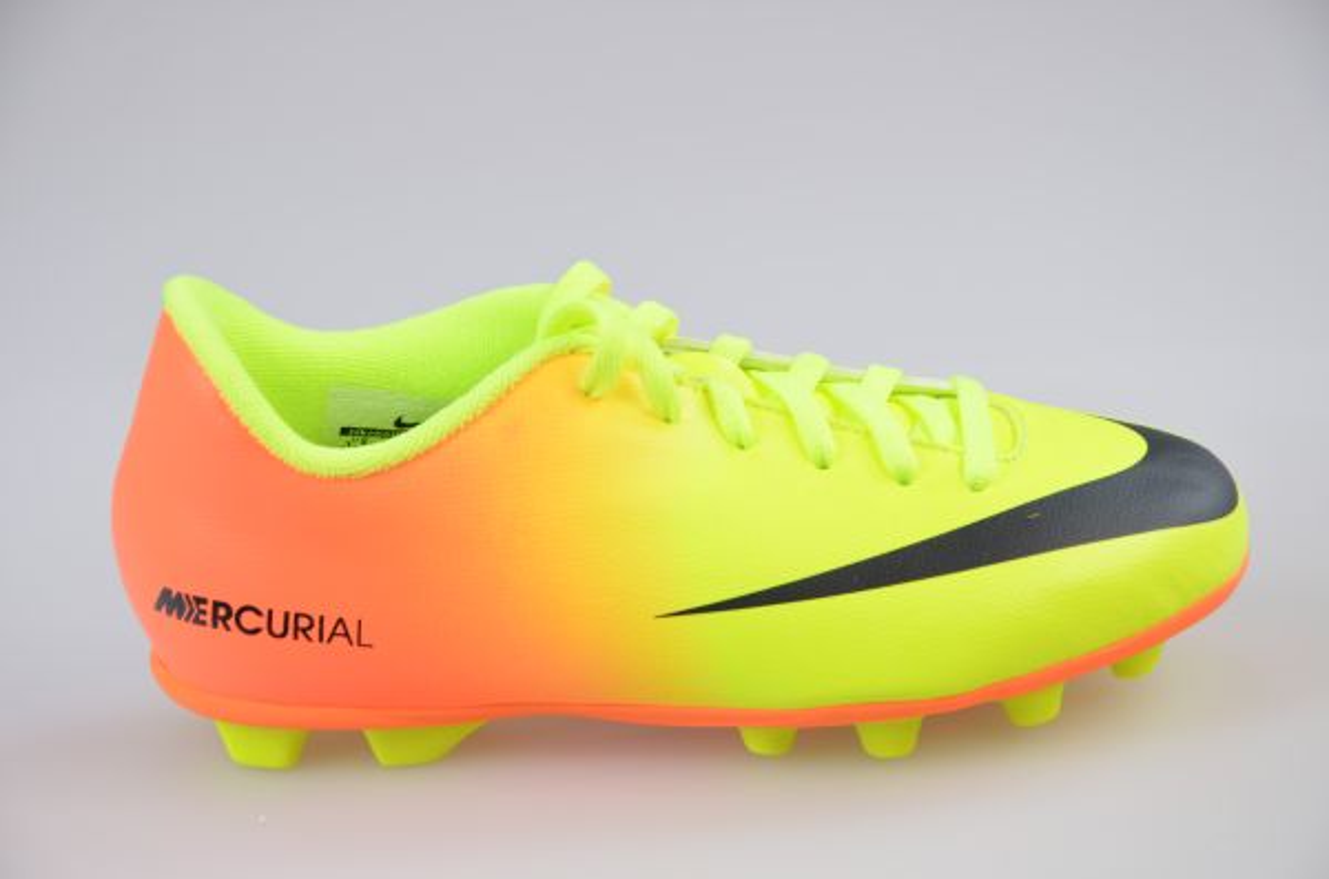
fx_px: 5414
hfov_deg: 14.0
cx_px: 664
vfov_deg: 9.3
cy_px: 440
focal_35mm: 147
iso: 100
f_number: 8
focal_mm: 98
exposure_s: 1/8
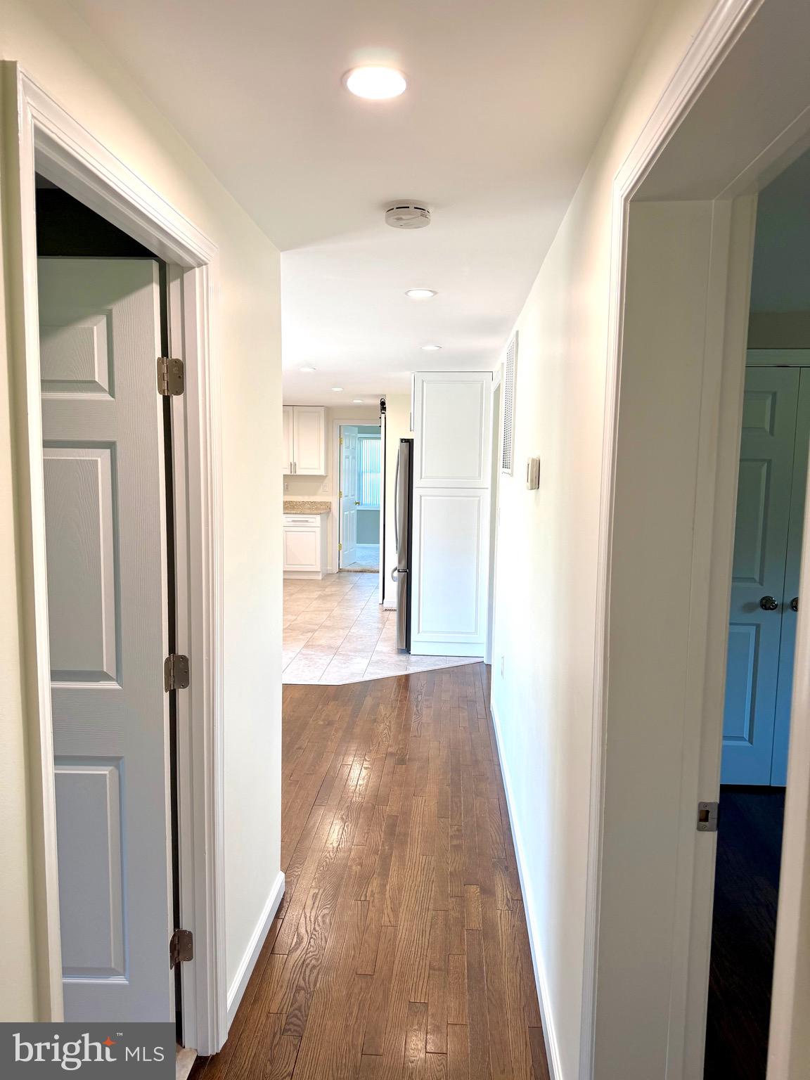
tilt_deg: -5.6
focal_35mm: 24
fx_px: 749
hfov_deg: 56.8
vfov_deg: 71.6
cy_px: 540
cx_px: 405
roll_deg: -0.8
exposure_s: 1/120
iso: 125
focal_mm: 6.76
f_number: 1.78
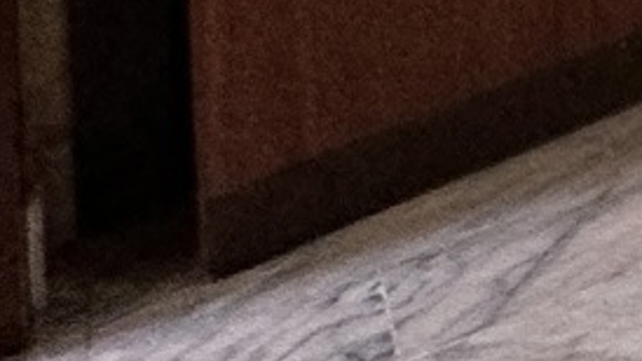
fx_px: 1821
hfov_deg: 10.6
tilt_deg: -2.9
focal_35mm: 107
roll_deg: -0.2
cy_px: -858
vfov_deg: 8.6
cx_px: 2071
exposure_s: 1/100
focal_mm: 2.22
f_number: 2.2
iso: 200
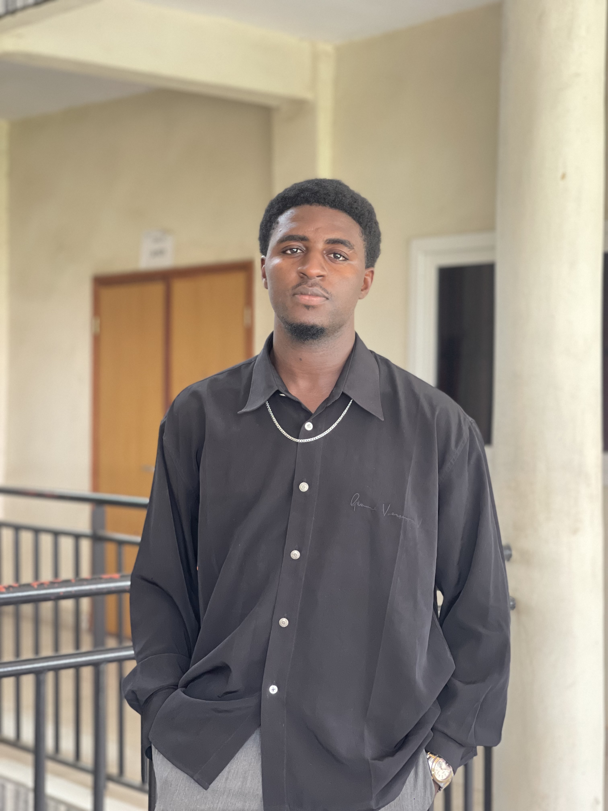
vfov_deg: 30.3
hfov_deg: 22.9
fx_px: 1499
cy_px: 406
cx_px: 304
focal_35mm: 64
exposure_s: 1/63
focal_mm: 7.5
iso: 250
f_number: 2.2
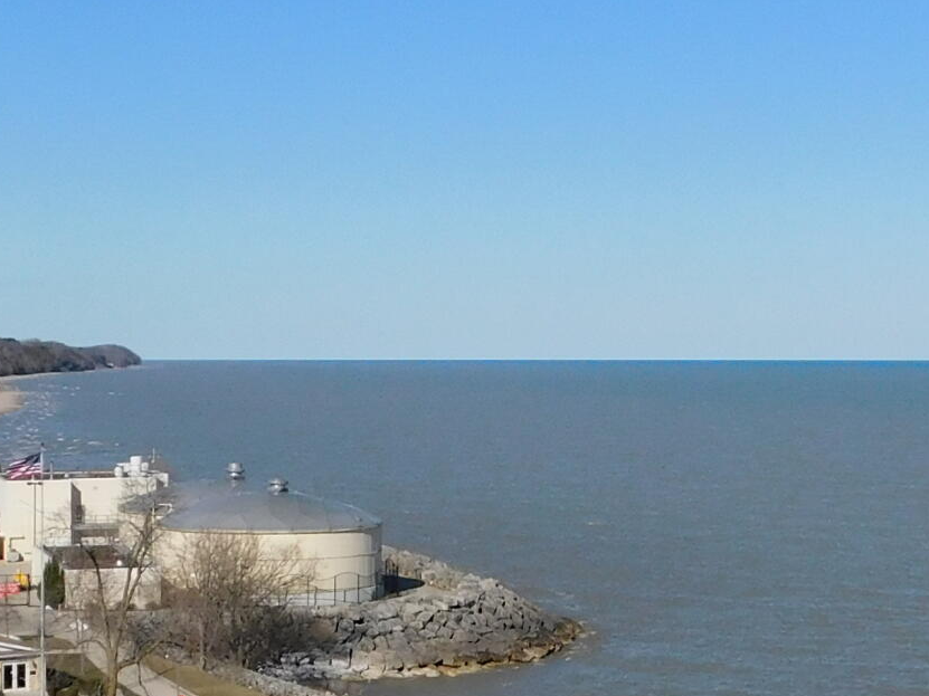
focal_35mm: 83
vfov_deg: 17.8
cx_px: 534
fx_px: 2227
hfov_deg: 23.5
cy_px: 406
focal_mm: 4
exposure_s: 1/800
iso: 125
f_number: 6
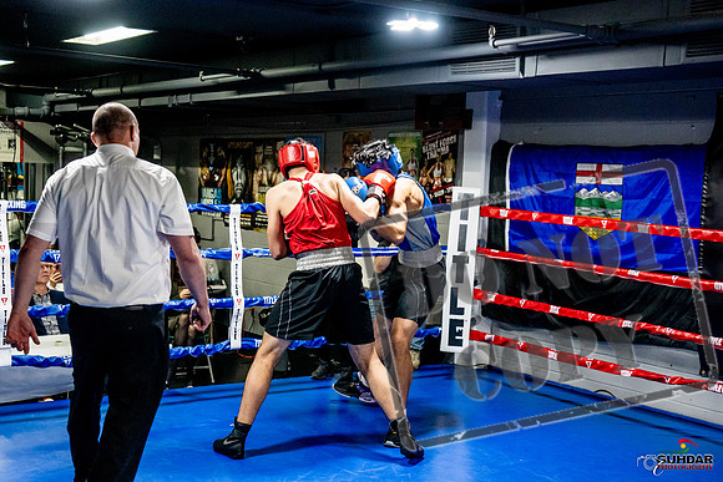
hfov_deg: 38.2
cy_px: 241
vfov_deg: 26.0
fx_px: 1045
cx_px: 362
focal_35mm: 52
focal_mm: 35
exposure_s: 1/800
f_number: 2.8
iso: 5000
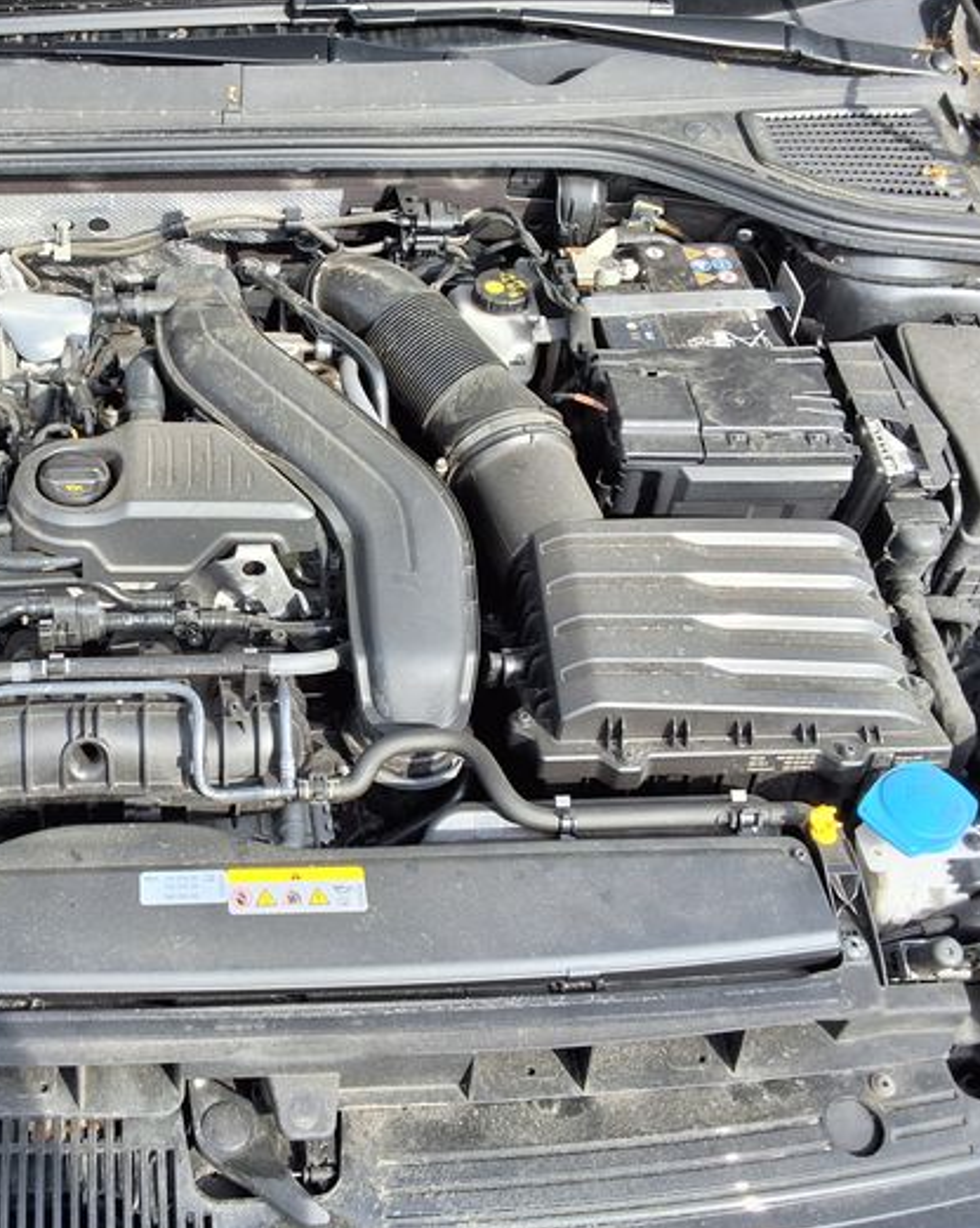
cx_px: 177
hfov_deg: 34.4
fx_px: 1525
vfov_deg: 43.8
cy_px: 566
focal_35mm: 42
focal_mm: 2.91
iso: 32
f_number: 1.9
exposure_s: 1/501
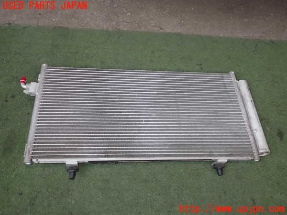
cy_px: 108
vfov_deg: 46.8
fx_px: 249
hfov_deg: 60.0
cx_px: 144
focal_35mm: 30
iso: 125
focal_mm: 5.4
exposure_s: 1/60
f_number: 2.3
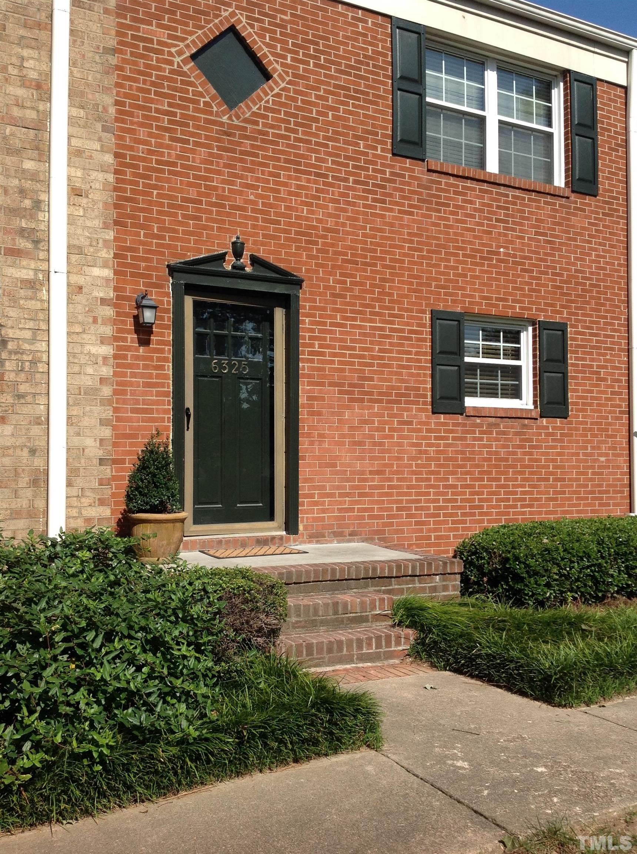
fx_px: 861
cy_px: 427
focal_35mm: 35
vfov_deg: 52.7
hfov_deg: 40.6
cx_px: 318
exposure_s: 1/1681
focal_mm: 4.28
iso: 50
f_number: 2.4
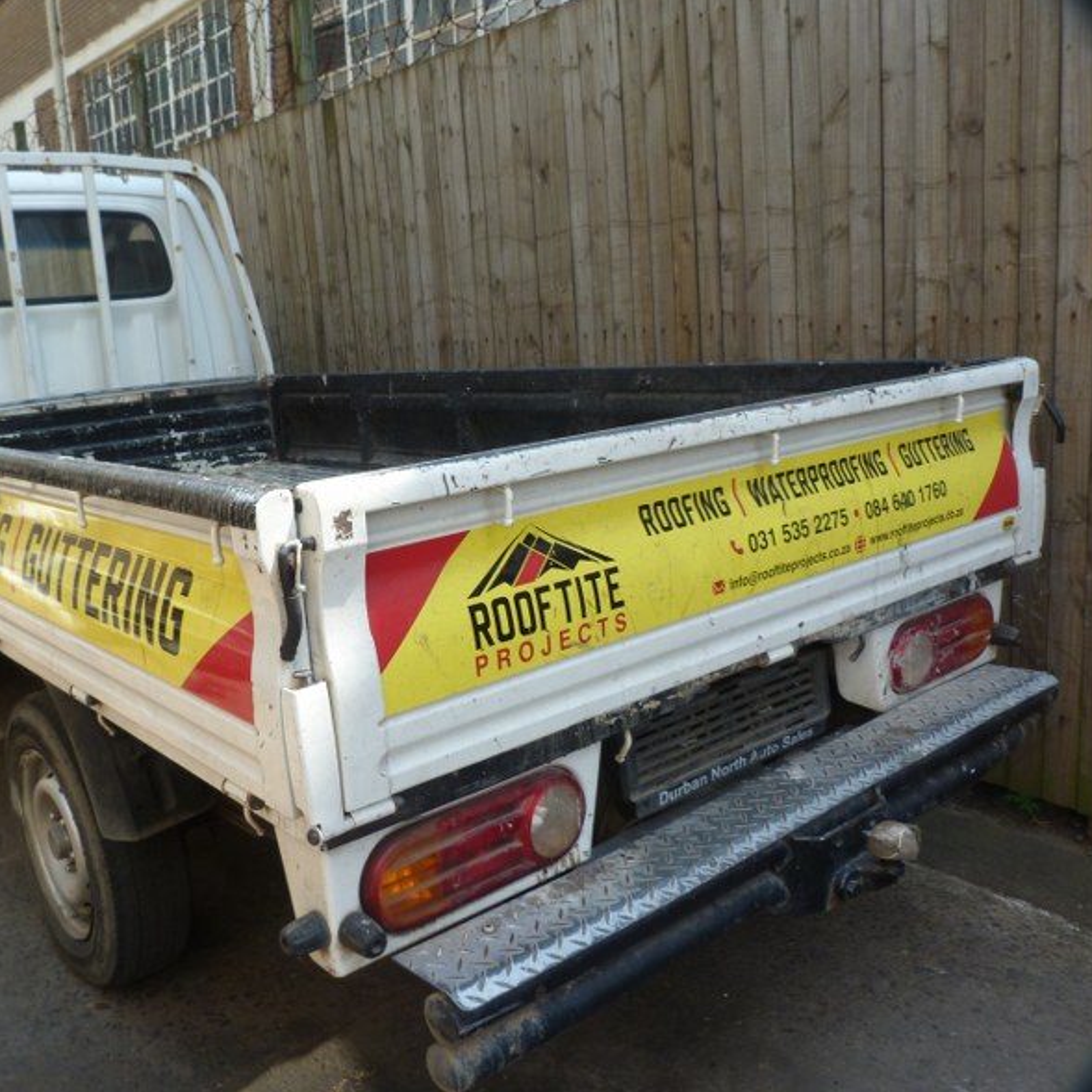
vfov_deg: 54.0
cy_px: 552
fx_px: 1071
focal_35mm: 30
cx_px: 371
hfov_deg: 53.1
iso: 80
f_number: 4
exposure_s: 1/125
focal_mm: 4.5
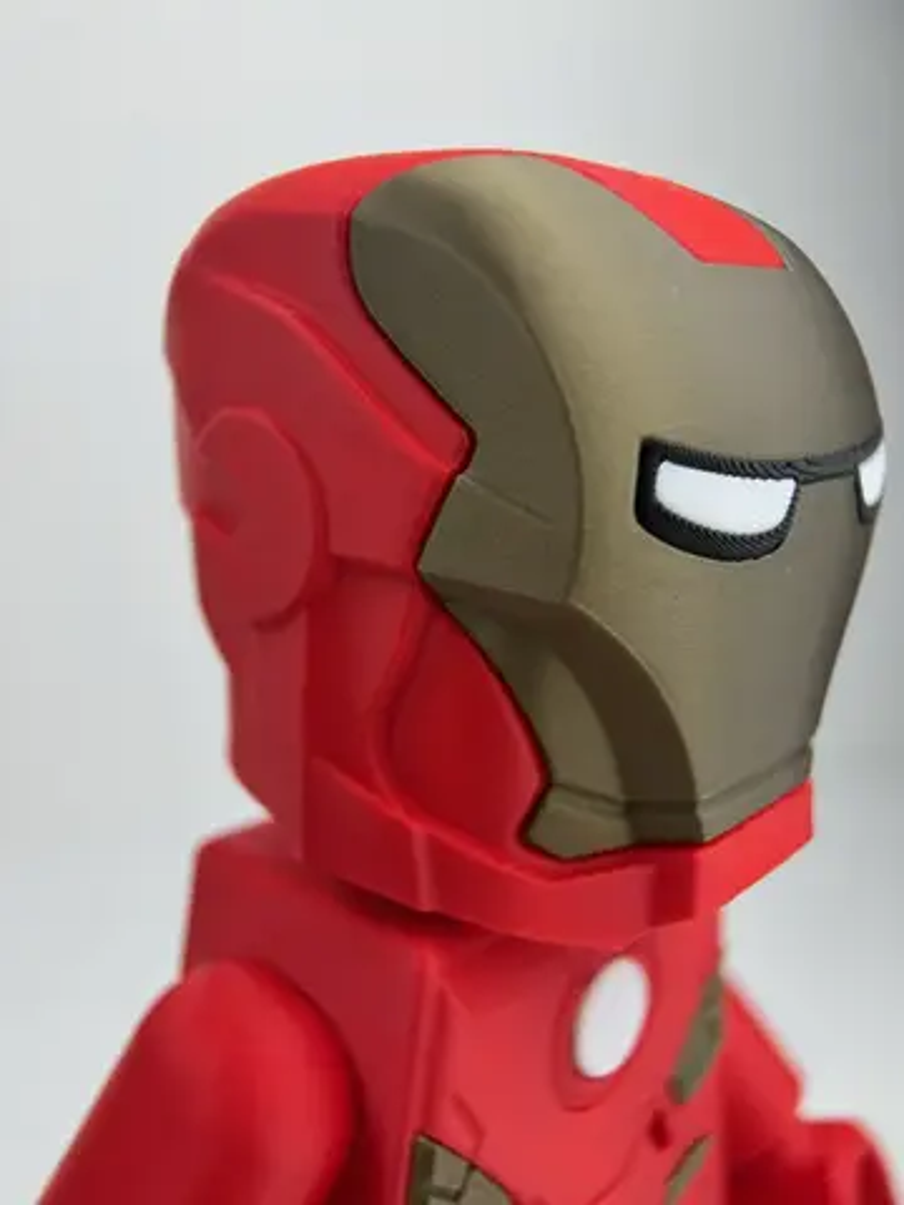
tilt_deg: -9.0
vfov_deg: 71.6
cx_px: 452
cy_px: 602
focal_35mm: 24
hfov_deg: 56.8
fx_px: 836
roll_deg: +0.9
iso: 80
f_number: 1.78
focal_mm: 6.76
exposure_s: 1/402
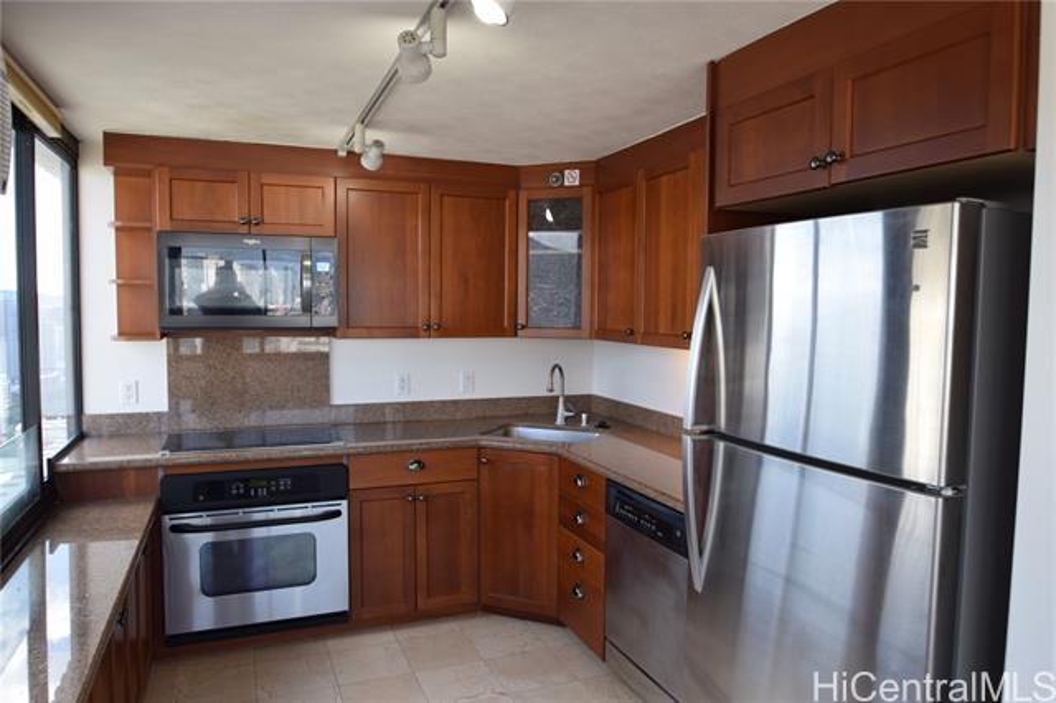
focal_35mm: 24
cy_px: 352
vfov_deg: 53.1
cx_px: 528
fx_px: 704
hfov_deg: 73.8
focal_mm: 16
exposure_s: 1/160
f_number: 7.1
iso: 400
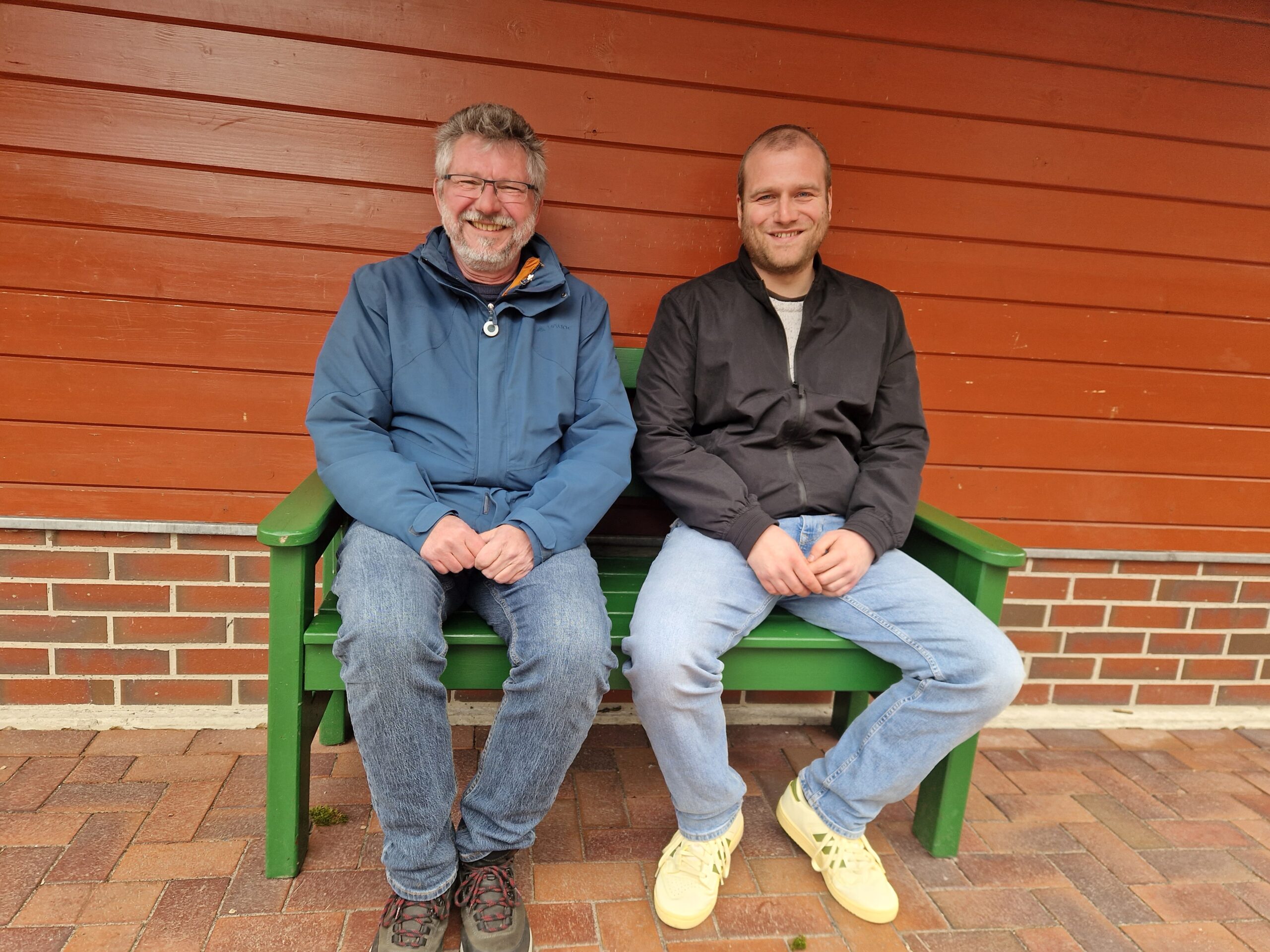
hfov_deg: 73.9
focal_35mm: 23
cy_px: 476
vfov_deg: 58.9
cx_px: 635
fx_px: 844
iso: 64
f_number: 1.8
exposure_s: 1/180
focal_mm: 5.4
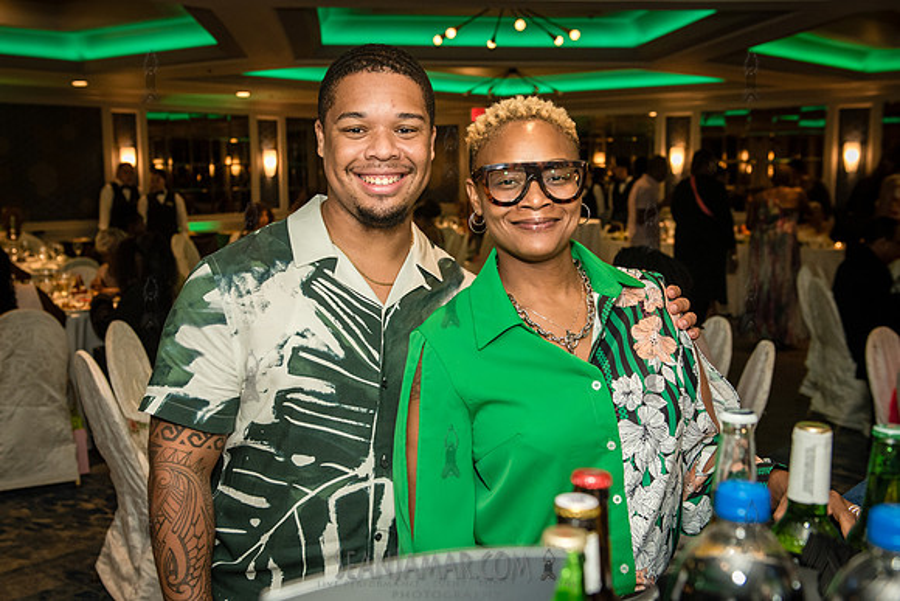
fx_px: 1119
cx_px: 444
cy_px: 324
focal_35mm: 45
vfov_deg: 30.0
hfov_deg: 43.8
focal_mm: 38
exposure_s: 1/200
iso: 1600
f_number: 4
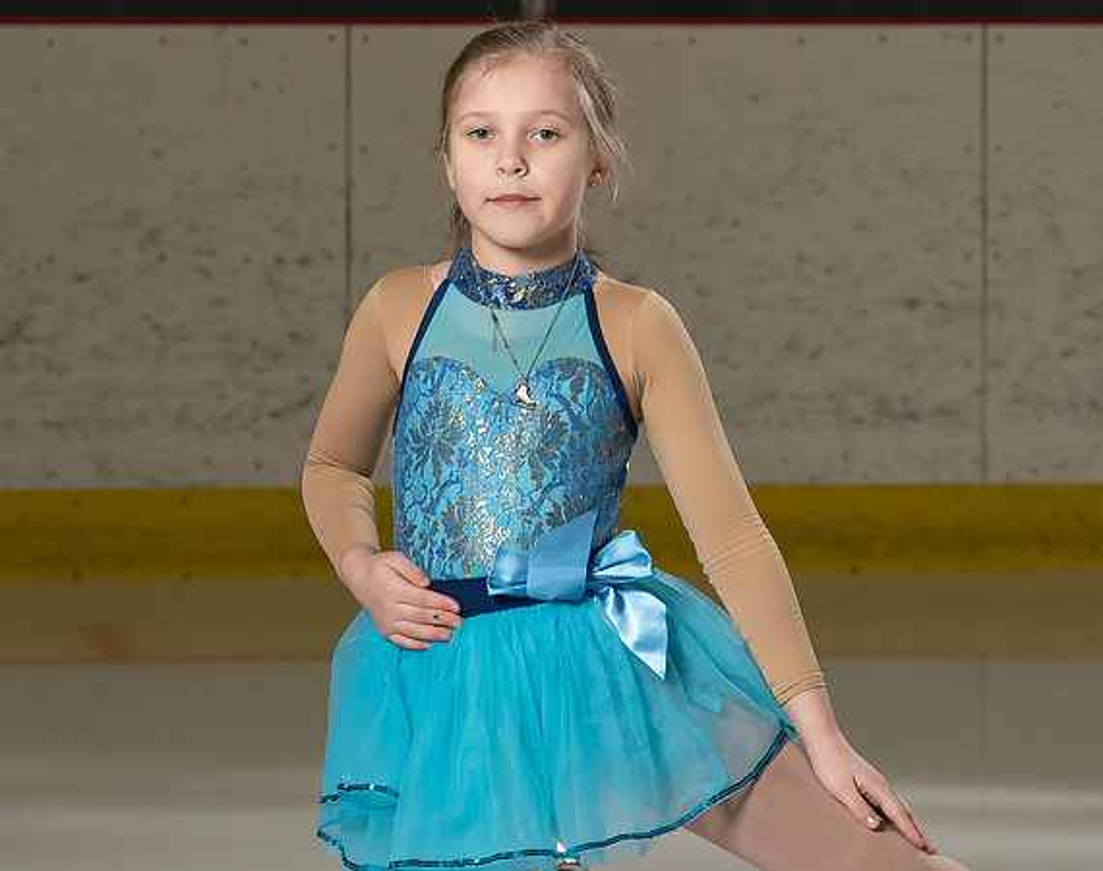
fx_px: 6304
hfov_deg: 10.0
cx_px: 511
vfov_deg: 7.9
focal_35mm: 194
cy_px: 134
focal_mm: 85
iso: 800
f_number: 7.1
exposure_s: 1/200
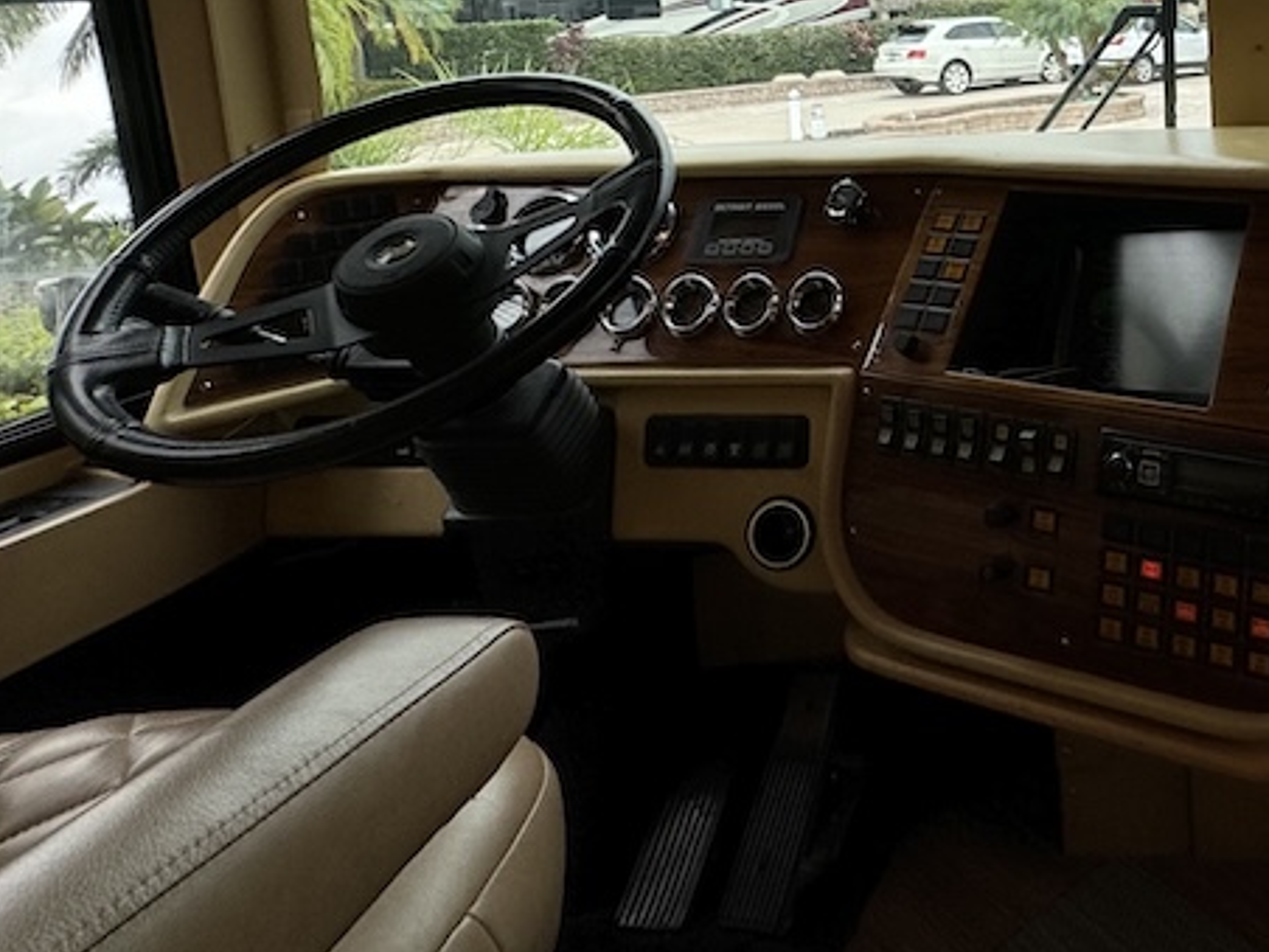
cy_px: 34
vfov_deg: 40.6
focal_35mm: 31
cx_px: 1199
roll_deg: +3.5
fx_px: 1136
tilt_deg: -2.9
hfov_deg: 50.1
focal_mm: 2.22
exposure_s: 1/401
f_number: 2.2
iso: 40
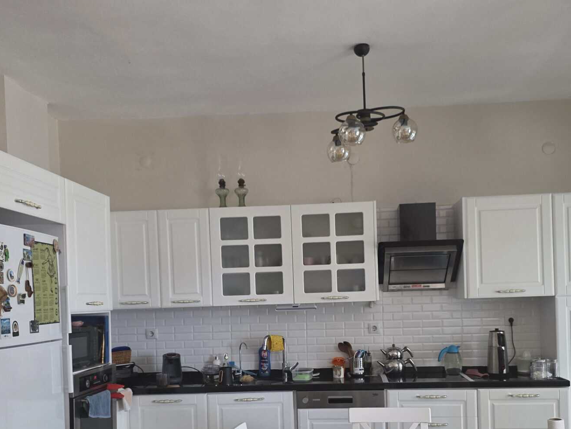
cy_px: 308
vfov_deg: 38.9
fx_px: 594
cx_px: 320
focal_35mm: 36
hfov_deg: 51.2
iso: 125
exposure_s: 1/100
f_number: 1.7
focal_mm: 6.3
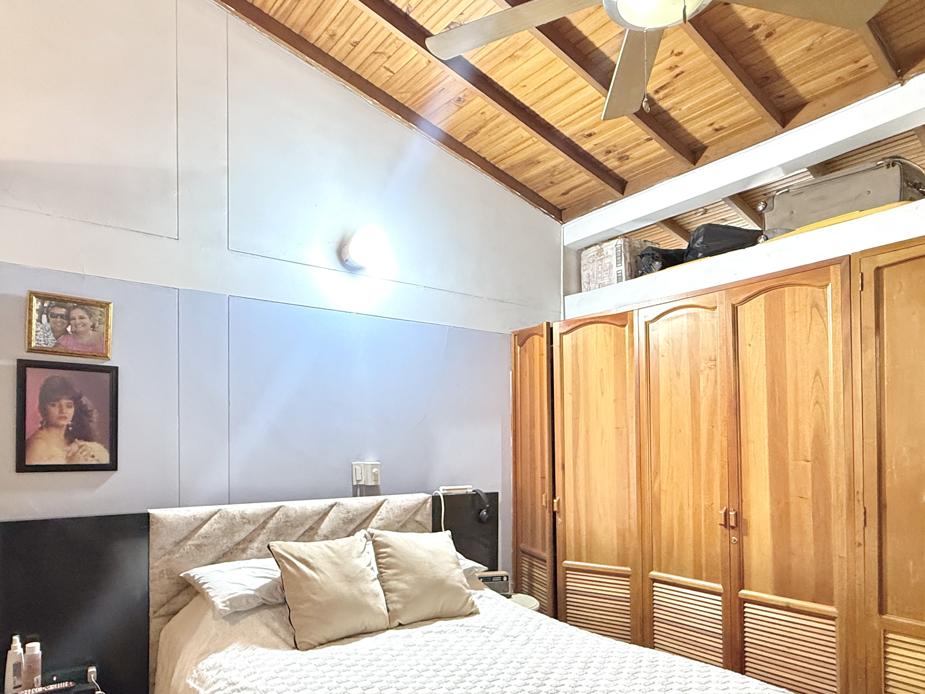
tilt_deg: +0.6
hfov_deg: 76.4
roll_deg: +0.4
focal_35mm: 22
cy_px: 442
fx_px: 588
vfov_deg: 60.1
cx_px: 447
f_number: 2.2
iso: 640
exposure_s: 1/60
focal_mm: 2.22
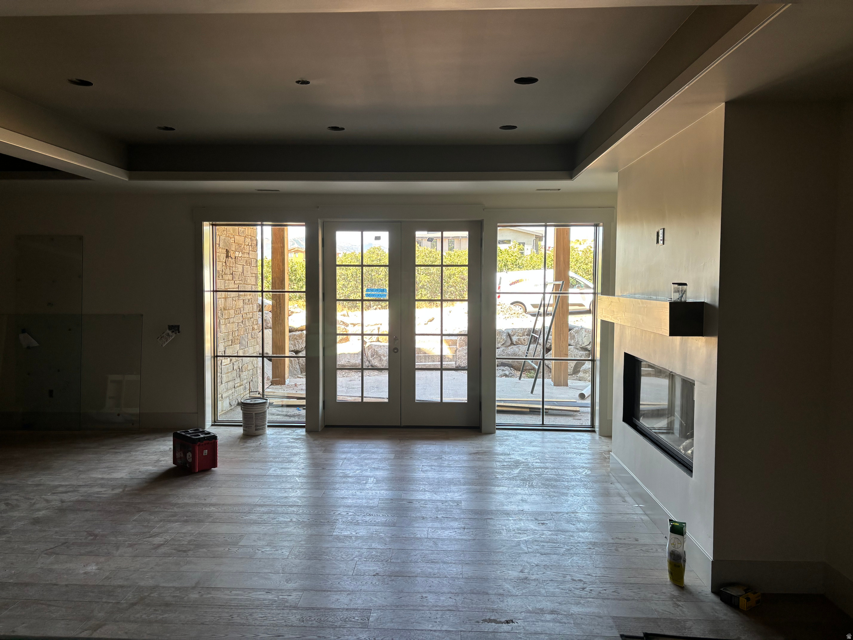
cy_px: 320
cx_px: 426
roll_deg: +0.6
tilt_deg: -3.5
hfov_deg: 67.3
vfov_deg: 53.1
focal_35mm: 26
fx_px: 641
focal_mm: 5.96
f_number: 1.6
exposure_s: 1/121
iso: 100
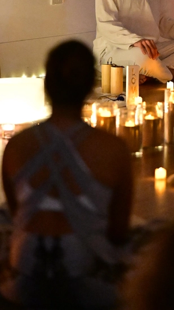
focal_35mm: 256
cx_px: 140
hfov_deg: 4.7
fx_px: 2102
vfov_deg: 8.4
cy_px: 46
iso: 6400
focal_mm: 75
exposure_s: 1/125
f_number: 1.2
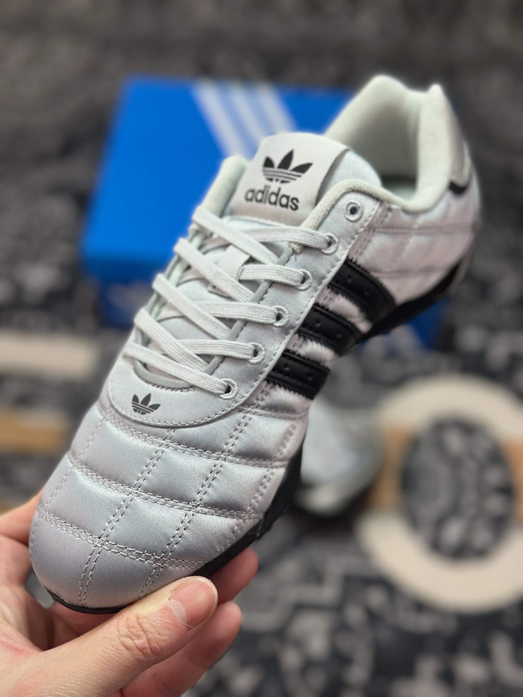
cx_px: 262
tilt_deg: -56.6
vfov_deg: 39.7
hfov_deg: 30.3
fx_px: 967
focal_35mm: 48
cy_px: 348
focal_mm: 6.86
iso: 80
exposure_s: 1/911
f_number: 1.78
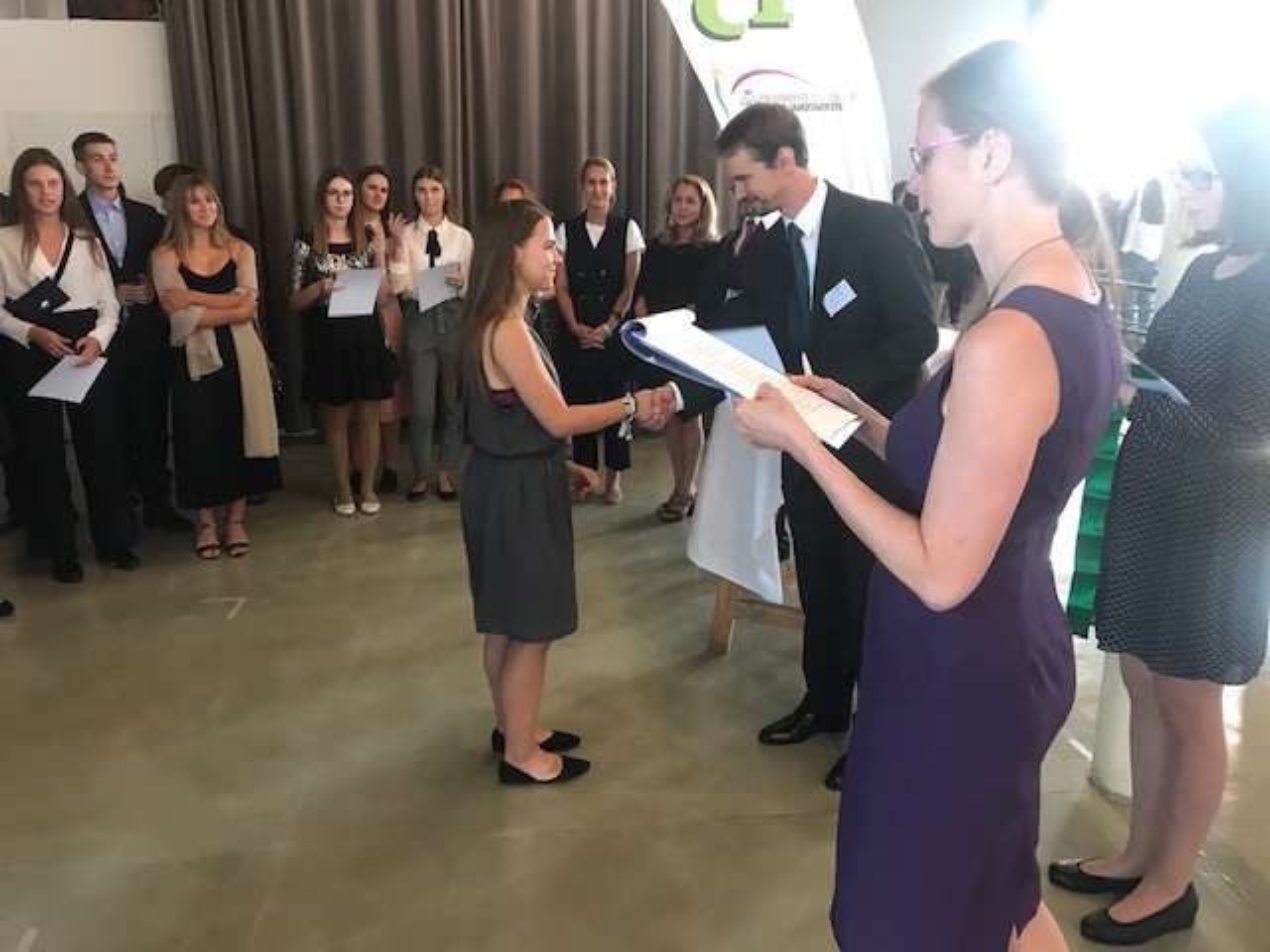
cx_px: 635
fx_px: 1027
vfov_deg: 49.7
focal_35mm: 28
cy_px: 476
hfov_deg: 63.4
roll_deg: -1.1
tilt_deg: -15.1
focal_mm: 3.99
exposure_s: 1/11
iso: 100
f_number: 1.8
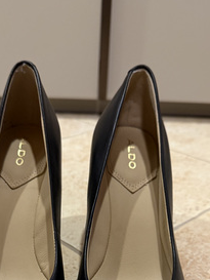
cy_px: 245
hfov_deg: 32.8
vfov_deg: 40.1
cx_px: 82
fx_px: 356
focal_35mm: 44
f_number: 1.78
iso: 400
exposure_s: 1/50
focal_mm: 6.76
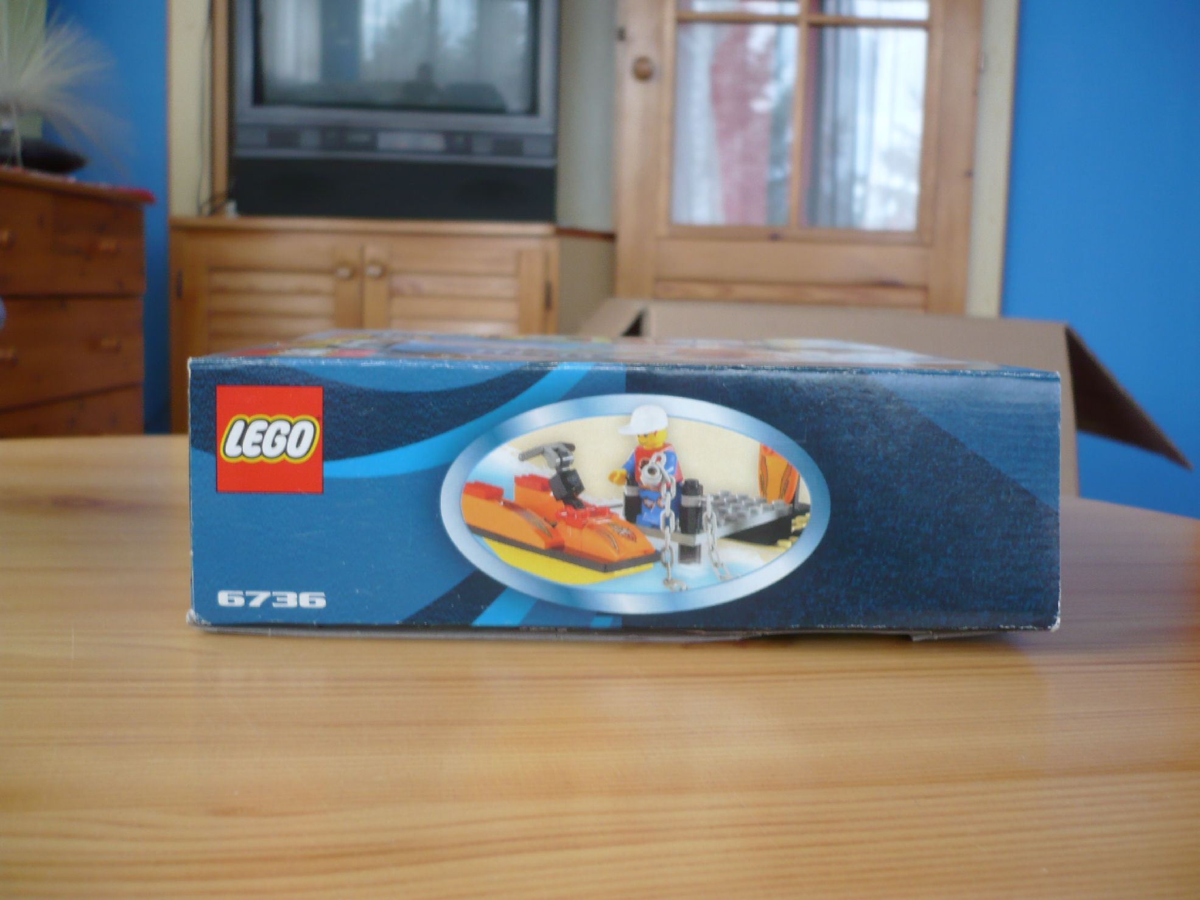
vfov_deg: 40.7
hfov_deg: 52.6
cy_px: 450
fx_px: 1213
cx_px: 600
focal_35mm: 35
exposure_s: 1/15
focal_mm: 5.8
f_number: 2.8
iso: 100
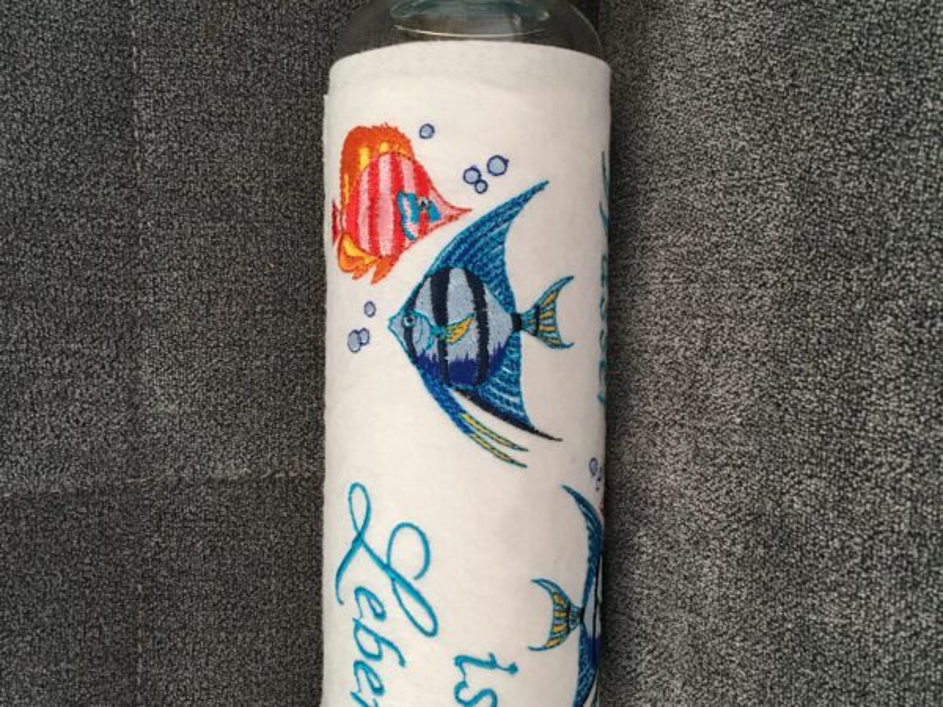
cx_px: 472
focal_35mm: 29
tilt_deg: -67.1
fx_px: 790
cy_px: 354
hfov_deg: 61.7
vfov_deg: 48.2
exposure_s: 1/33
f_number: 2.2
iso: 125
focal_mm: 4.15
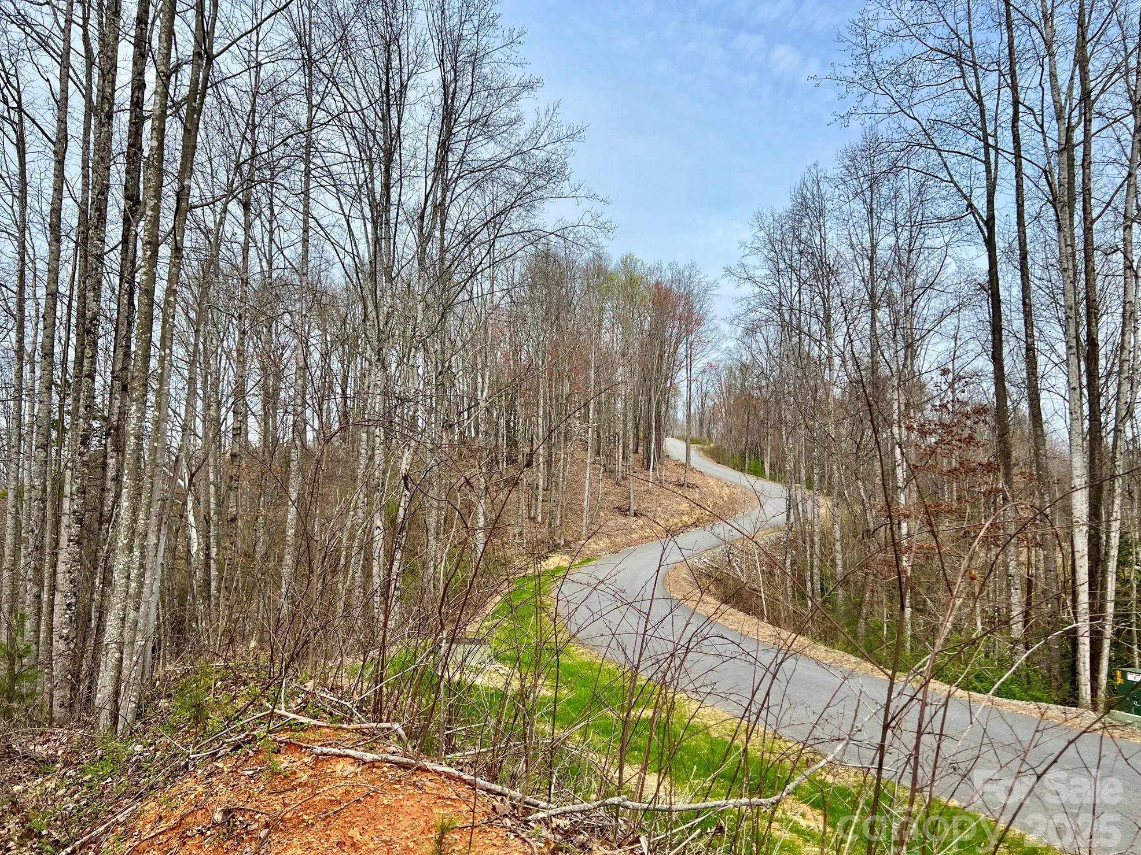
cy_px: 435
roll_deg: +0.4
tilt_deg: +6.4
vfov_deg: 51.4
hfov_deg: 65.3
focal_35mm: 27
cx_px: 572
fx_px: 890
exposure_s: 1/3077
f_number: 1.5
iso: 50
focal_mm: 5.7
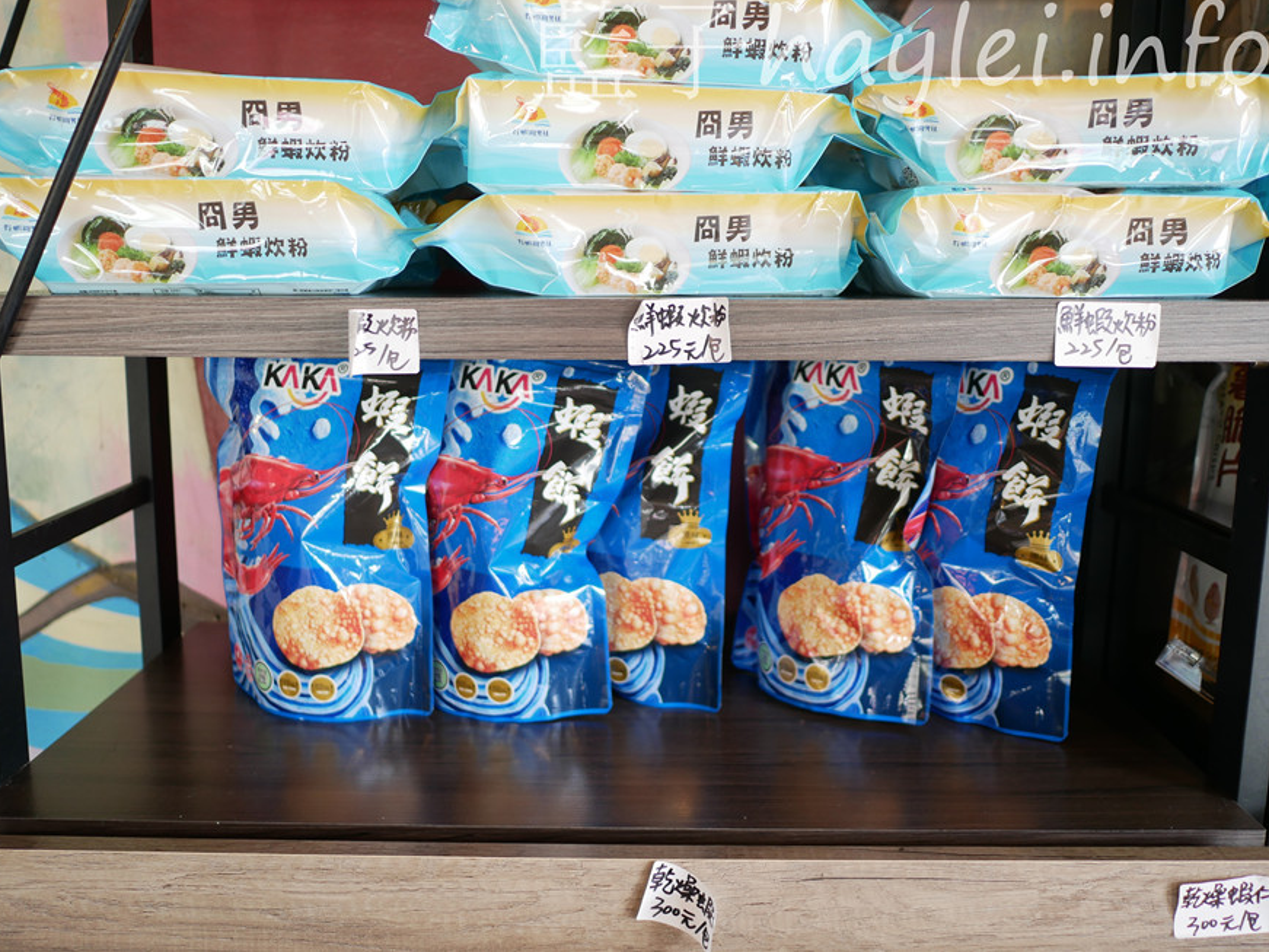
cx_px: 622
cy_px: 461
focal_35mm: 31
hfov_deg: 58.4
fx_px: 1136
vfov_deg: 45.4
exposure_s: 1/80
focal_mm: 15
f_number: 1.7
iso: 200
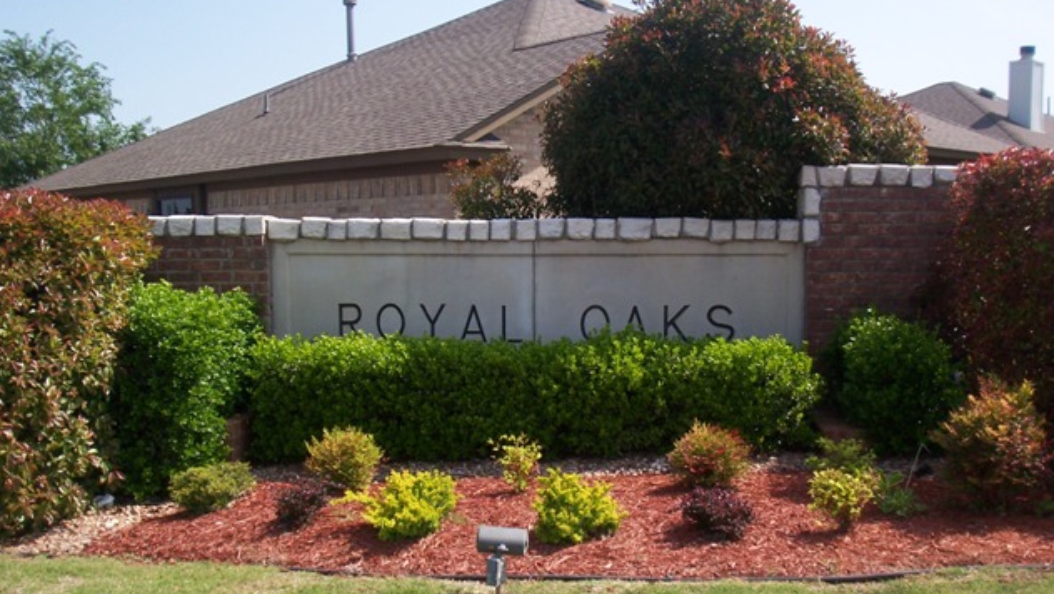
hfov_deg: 47.3
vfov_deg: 27.7
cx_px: 529
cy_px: 350
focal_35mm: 43
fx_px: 1202
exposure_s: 1/500
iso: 64
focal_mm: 6.4
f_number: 3.9
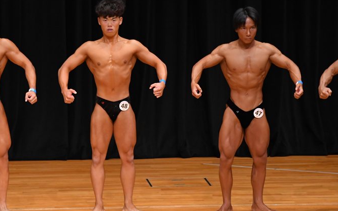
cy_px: 99
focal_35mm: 338
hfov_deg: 6.2
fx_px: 3113
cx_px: 146
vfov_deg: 3.9
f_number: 5.6
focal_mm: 190
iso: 3200
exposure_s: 1/400
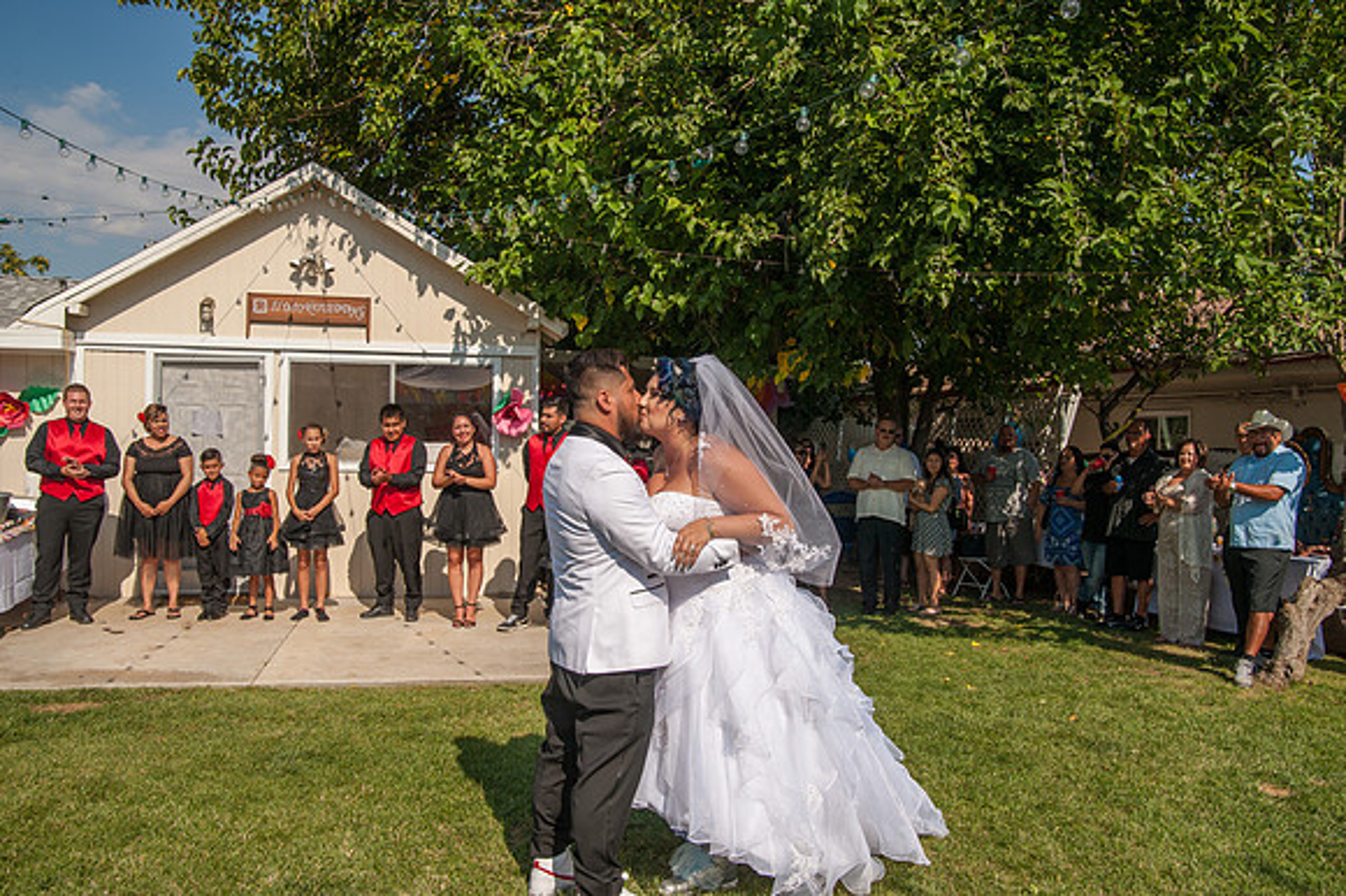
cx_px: 673
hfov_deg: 65.5
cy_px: 448
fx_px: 1046
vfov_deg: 46.4
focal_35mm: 28
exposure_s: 1/500
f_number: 11
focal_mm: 28
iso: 200
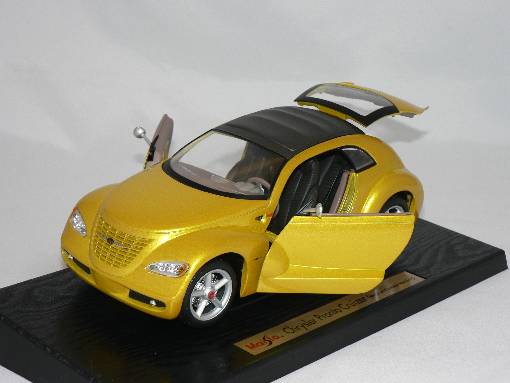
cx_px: 255
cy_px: 192
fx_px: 1090
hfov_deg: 26.3
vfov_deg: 19.9
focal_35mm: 74
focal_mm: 12.4
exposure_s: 1/60
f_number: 3.2
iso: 80
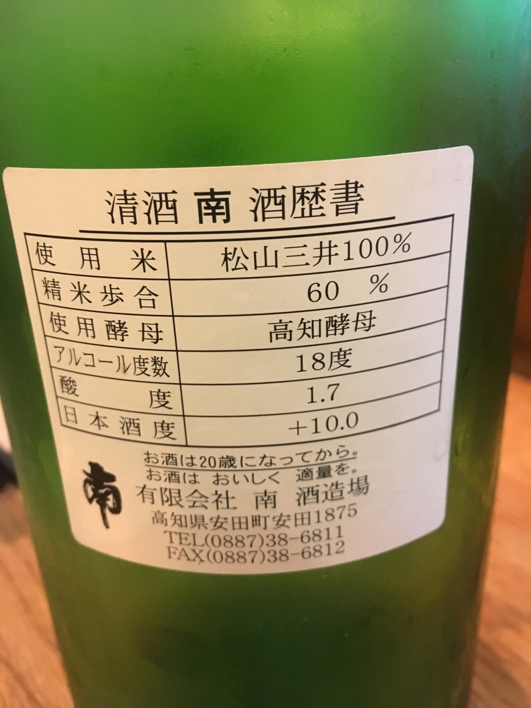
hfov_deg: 48.2
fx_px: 593
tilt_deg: -23.6
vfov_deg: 61.7
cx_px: 266
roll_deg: +1.4
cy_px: 354
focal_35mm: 29
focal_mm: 4.15
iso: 250
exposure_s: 1/17
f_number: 2.2
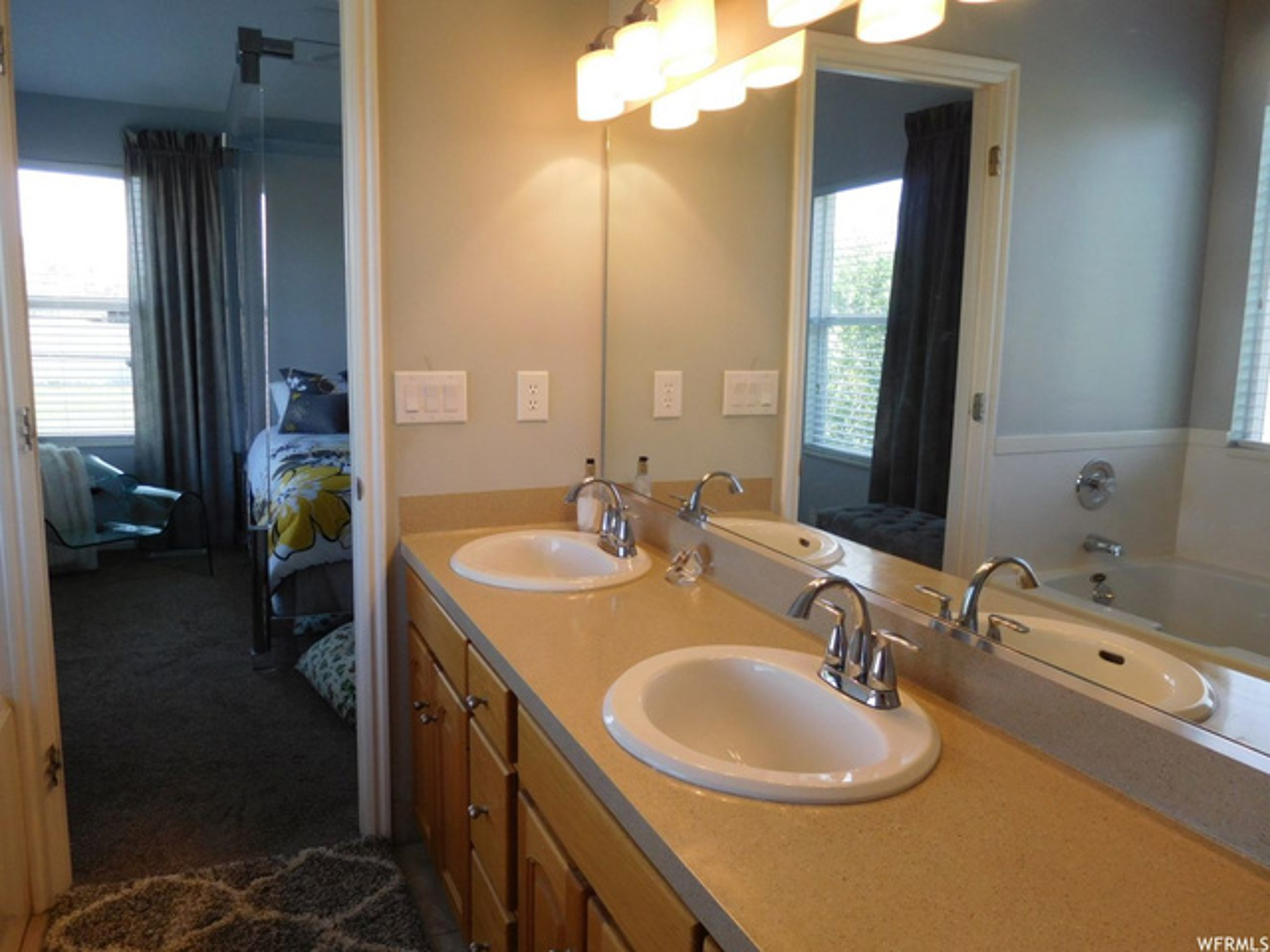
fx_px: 917
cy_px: 476
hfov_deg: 69.4
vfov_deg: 54.9
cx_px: 635
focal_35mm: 25
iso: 125
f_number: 3.4
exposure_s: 1/80
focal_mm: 4.5
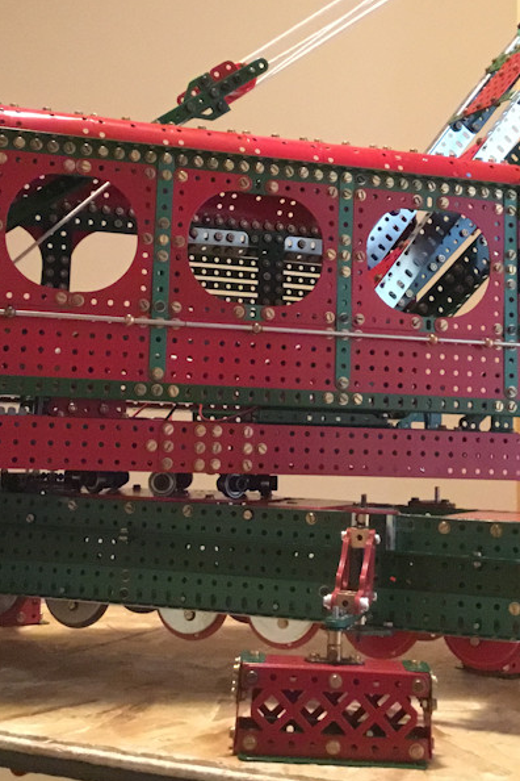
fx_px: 1343
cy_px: 224
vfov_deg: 32.0
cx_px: 261
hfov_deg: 21.9
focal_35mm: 62
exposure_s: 1/15
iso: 320
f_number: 2.4
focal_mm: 3.3
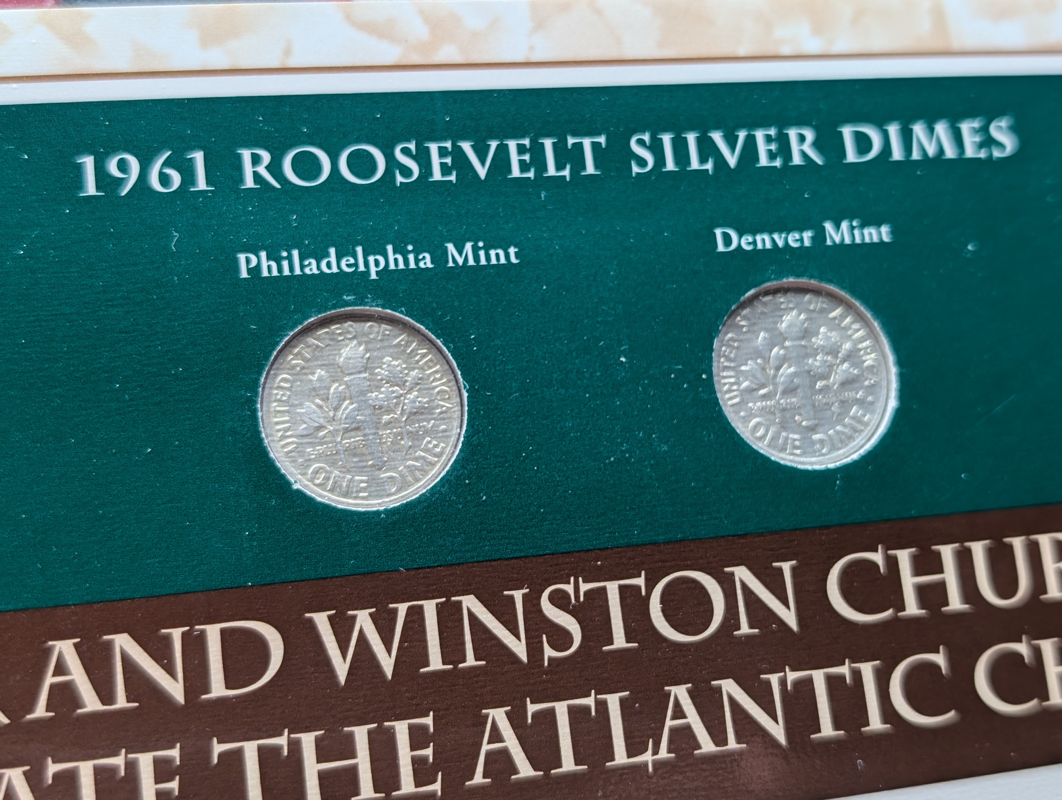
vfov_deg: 29.7
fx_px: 1505
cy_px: 400
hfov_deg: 38.9
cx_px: 531
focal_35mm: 49
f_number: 1.68
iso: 69
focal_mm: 6.9
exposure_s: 1/81.8
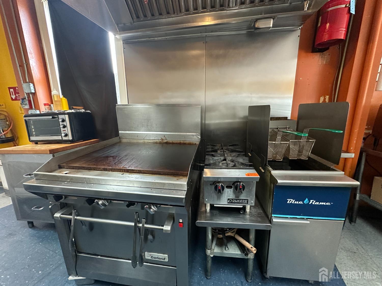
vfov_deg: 85.7
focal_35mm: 14
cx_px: 191
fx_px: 154
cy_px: 143
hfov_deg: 102.1
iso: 400
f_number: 2.2
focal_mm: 2.22
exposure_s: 1/60
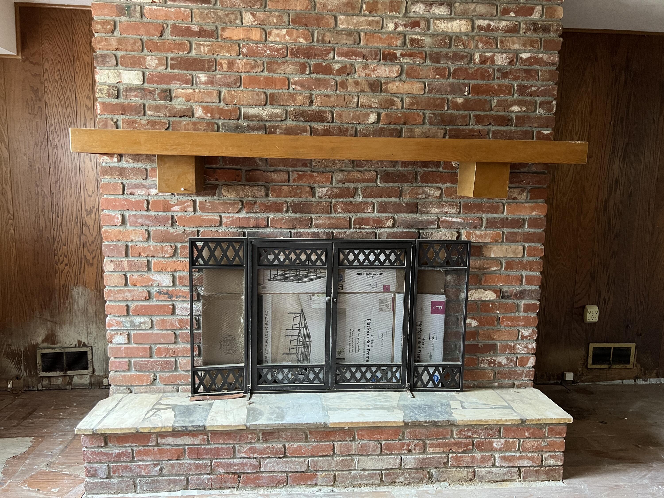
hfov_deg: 67.3
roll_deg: -1.9
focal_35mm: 26
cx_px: 332
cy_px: 249
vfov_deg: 53.1
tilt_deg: -7.4
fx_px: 499
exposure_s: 1/40
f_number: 1.5
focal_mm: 5.7
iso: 400
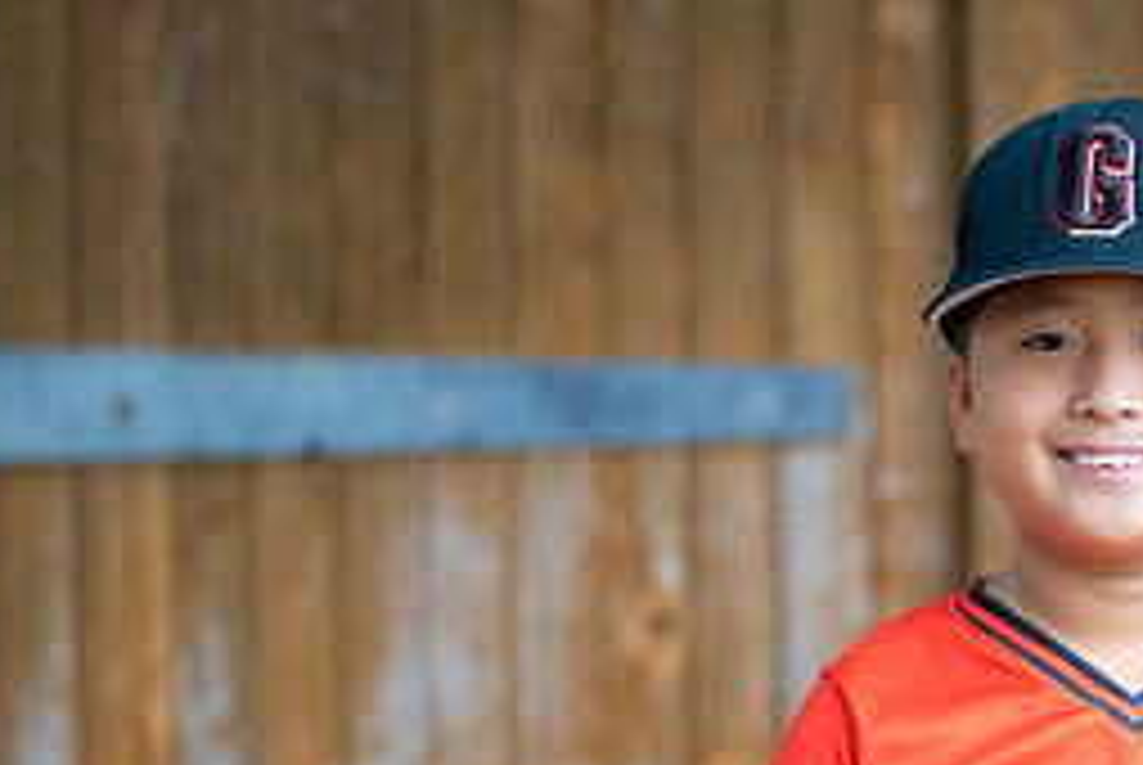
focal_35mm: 148
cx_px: 1117
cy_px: 788
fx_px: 4704
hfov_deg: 13.7
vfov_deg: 9.2
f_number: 1.2
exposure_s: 1/640
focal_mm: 50
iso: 500
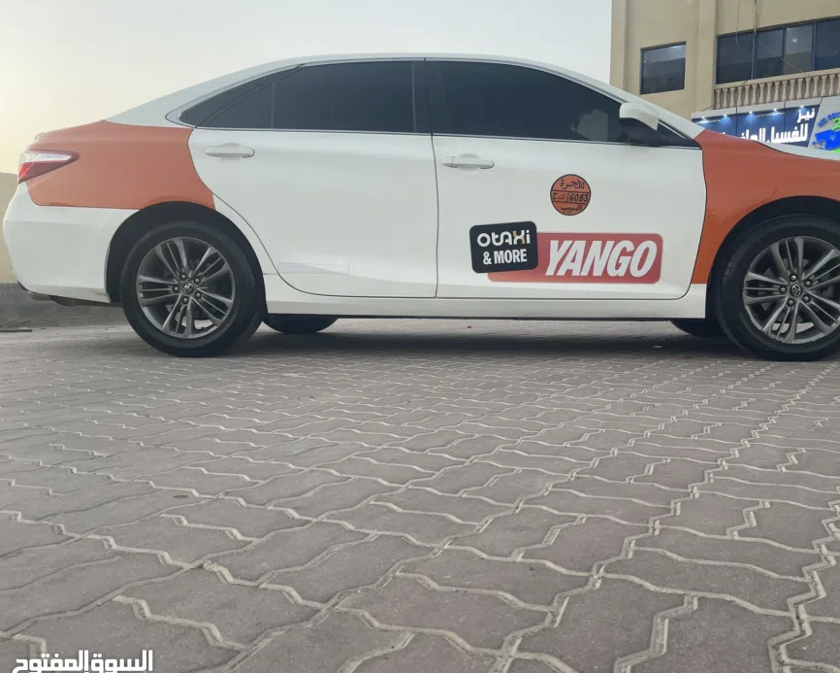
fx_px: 746
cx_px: 485
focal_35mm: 30
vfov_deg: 48.4
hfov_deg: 58.5
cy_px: 370
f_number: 1.6
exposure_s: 1/100
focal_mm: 5.1
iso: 80
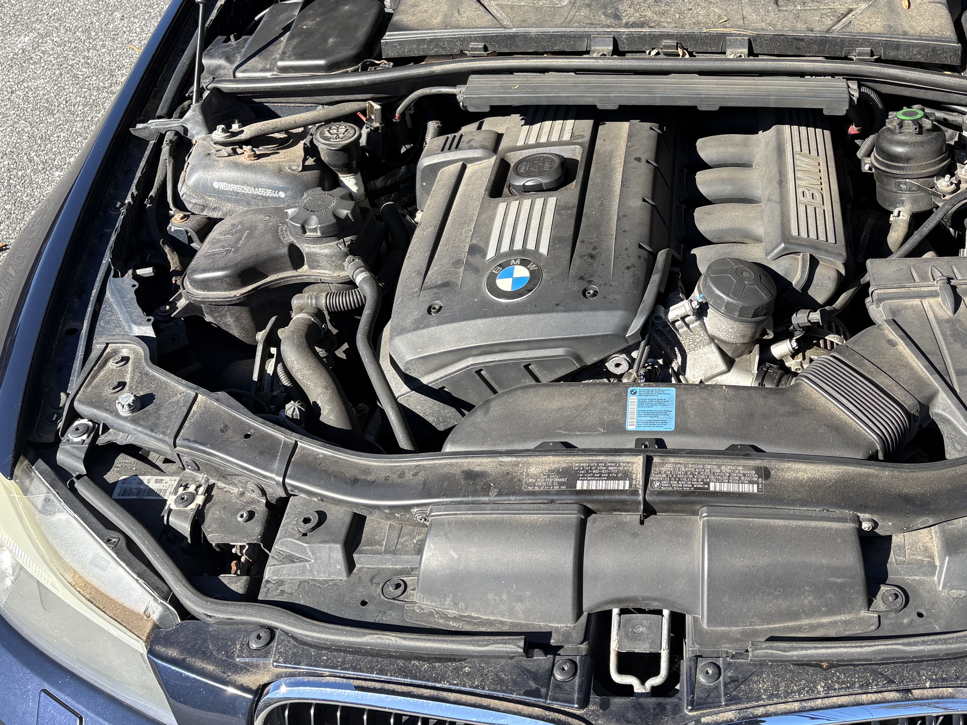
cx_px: 684
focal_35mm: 38
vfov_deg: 37.4
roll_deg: -0.3
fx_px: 1062
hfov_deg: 47.7
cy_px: 262
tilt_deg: -38.2
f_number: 1.6
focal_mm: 5.96
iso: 50
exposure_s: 1/1155
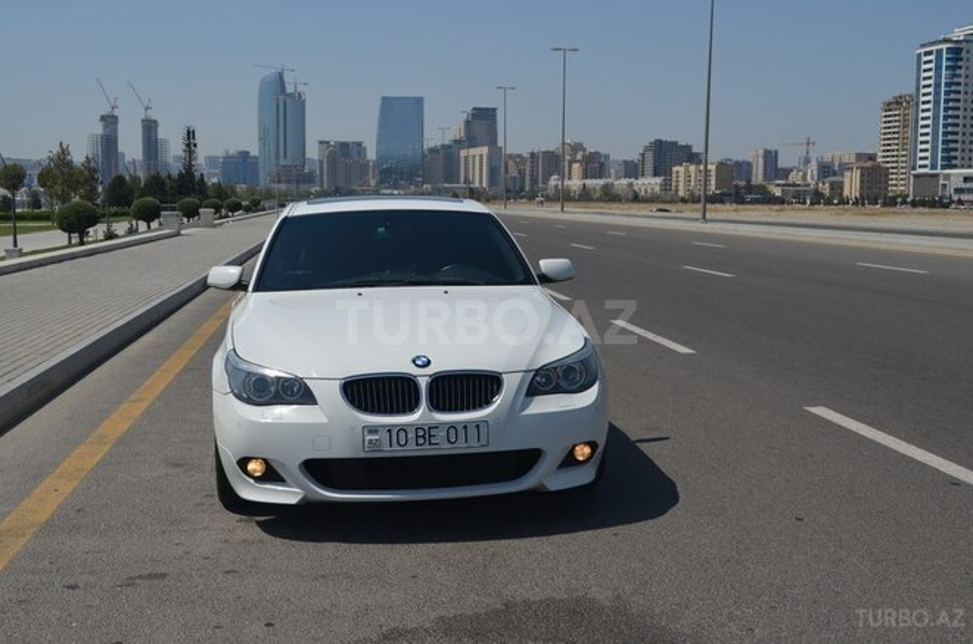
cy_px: 322
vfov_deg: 30.7
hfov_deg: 45.0
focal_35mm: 44
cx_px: 486
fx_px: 1173
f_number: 9
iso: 100
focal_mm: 29
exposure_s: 1/320
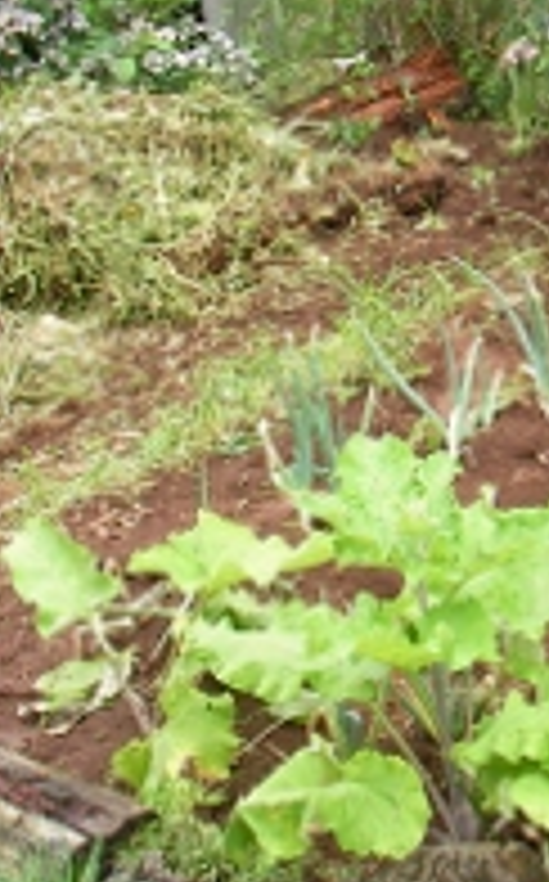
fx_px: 2401
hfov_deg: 12.8
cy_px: 378
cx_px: 603
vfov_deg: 20.8
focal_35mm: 100
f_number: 3.5
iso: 50
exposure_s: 1/150
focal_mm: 6.3
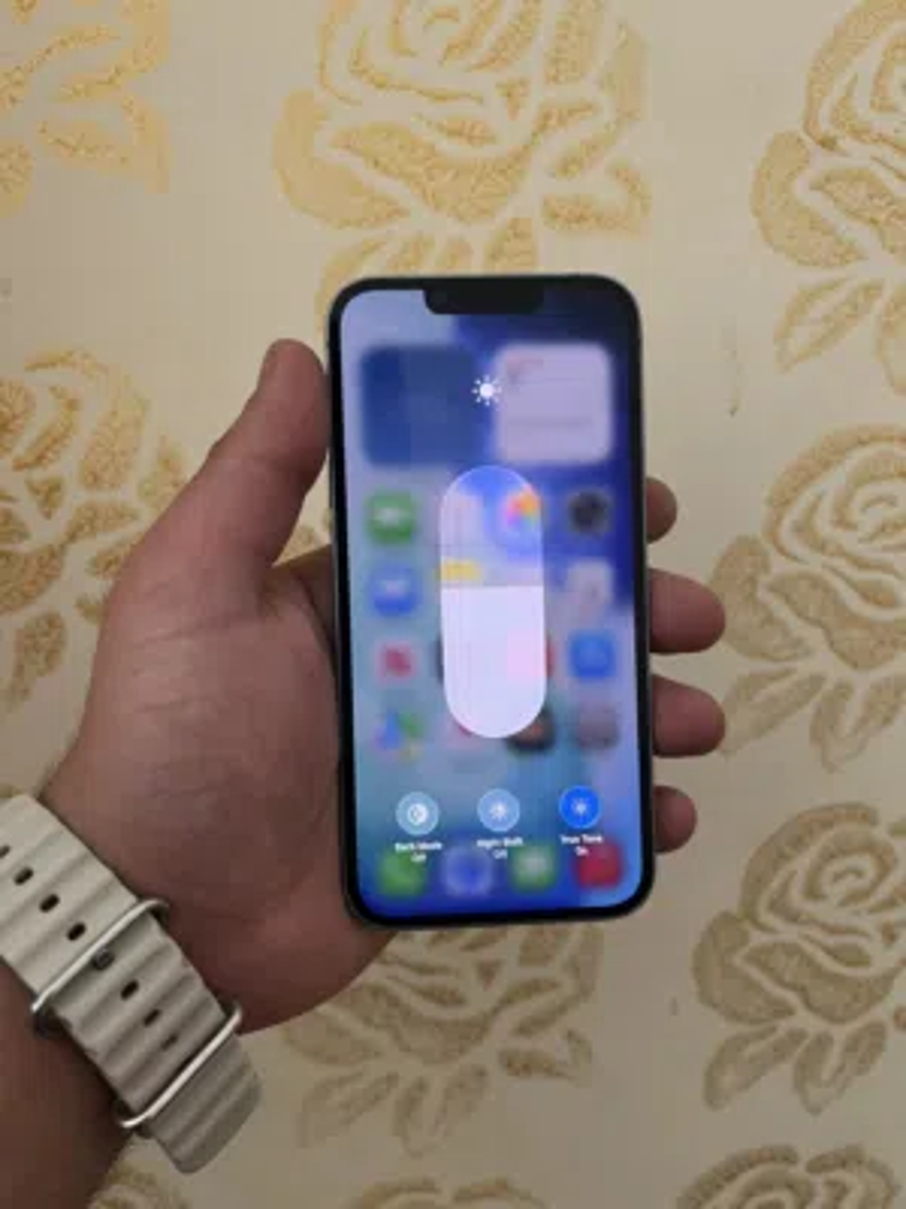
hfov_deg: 53.1
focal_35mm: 26
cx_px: 453
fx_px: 907
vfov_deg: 67.3
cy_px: 604
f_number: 1.5
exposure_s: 1/60
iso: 250
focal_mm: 5.7
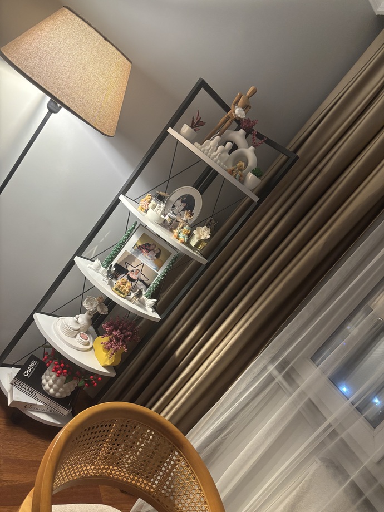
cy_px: 256
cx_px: 192
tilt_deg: -11.2
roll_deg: -38.2
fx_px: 385
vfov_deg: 67.3
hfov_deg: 53.1
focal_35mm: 26
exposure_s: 1/60
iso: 500
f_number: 1.6
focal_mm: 5.96
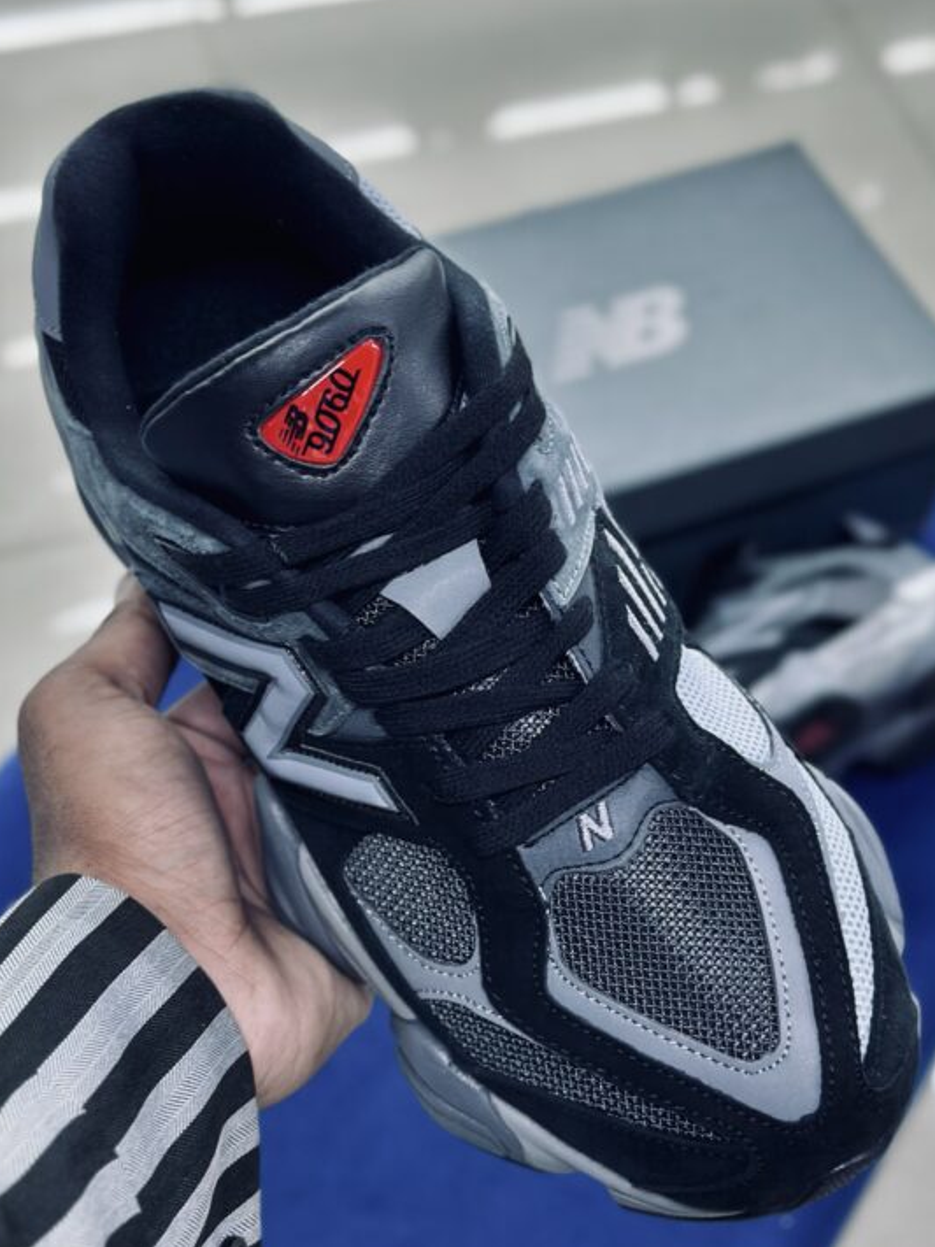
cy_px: 715
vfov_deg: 30.7
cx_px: 474
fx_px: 2270
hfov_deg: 23.3
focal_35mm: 63
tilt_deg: -52.5
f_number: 1.78
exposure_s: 1/100
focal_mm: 6.86
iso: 125
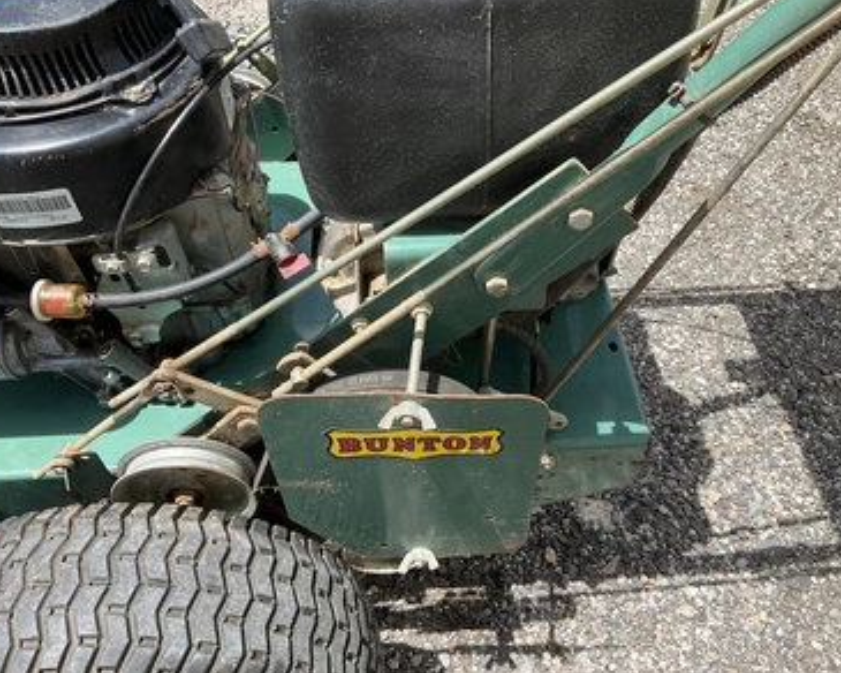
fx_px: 772
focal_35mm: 31
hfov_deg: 57.2
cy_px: 334
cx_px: 429
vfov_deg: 47.1
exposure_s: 1/978
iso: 25
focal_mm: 3
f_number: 1.8
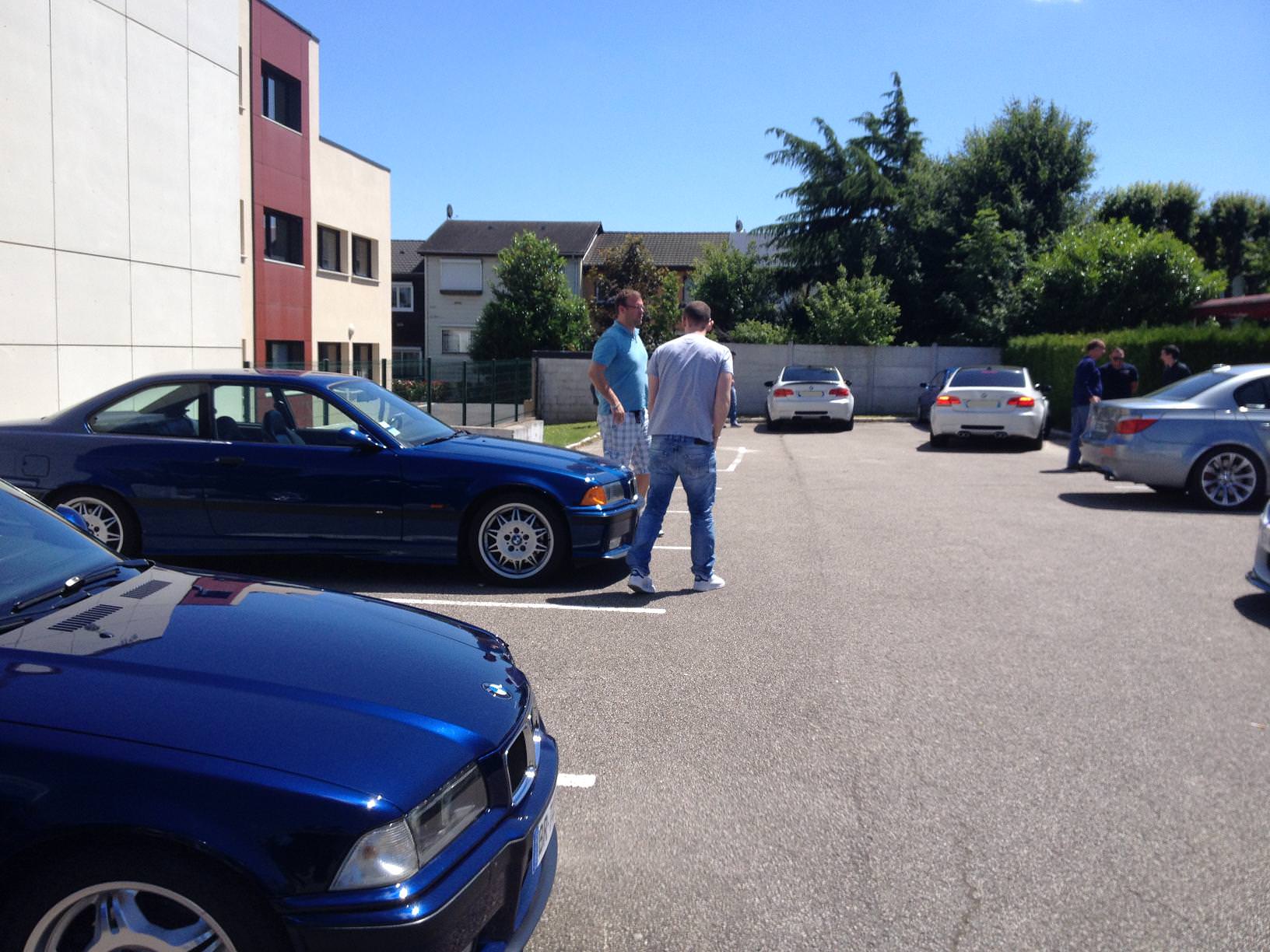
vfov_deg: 40.7
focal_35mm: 35
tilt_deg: -5.6
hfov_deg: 52.6
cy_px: 476
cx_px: 635
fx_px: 1284
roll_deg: -1.8
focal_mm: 4.28
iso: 50
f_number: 2.4
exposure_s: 1/1493
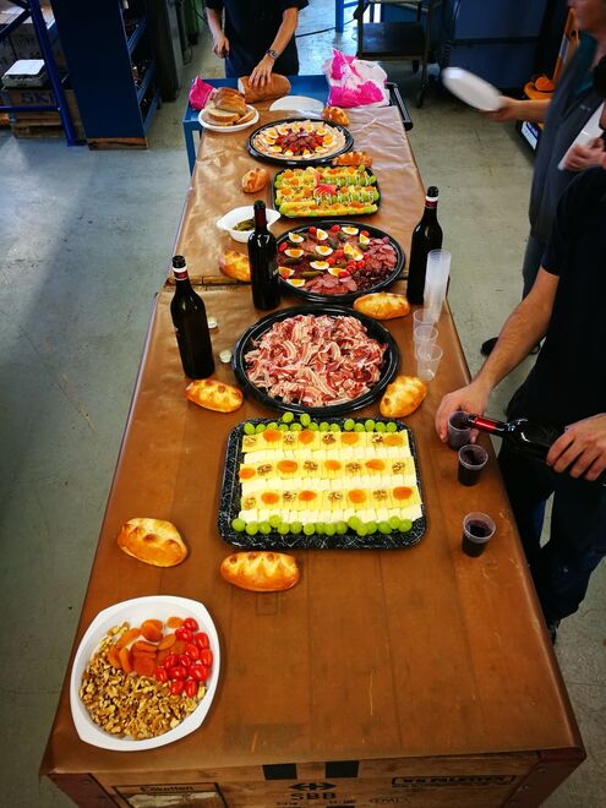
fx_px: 630
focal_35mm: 27
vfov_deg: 65.3
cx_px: 303
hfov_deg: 51.4
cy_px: 404
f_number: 2.2
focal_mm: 4.5
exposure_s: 1/33.3
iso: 250
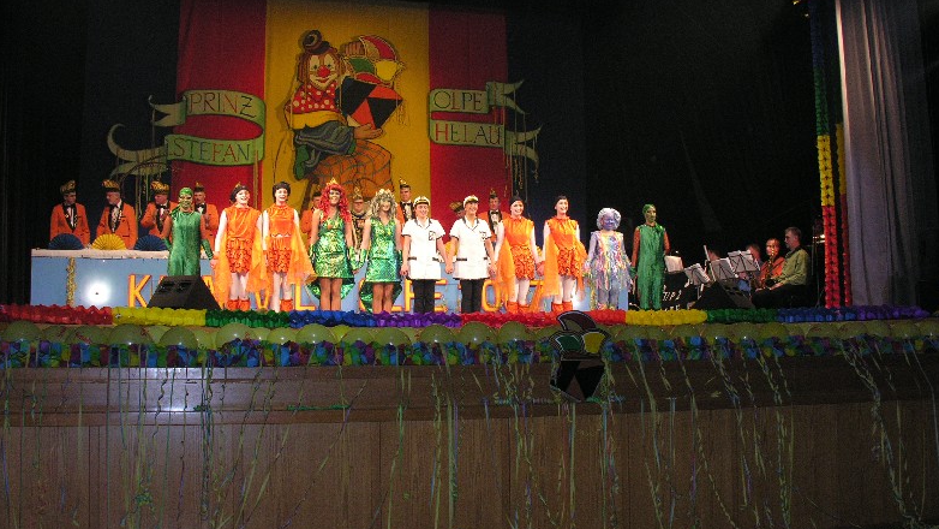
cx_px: 465
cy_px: 271
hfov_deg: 51.6
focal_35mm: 39
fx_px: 971
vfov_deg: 30.4
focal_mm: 8.9
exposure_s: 1/30
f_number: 4
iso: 200
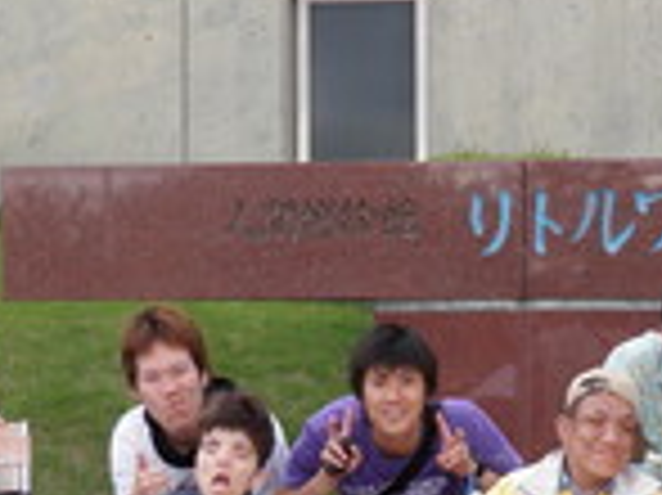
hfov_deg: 14.9
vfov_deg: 11.1
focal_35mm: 132
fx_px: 2522
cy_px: 490
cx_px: 471
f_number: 4.4
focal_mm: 8.89
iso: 50
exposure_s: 1/80
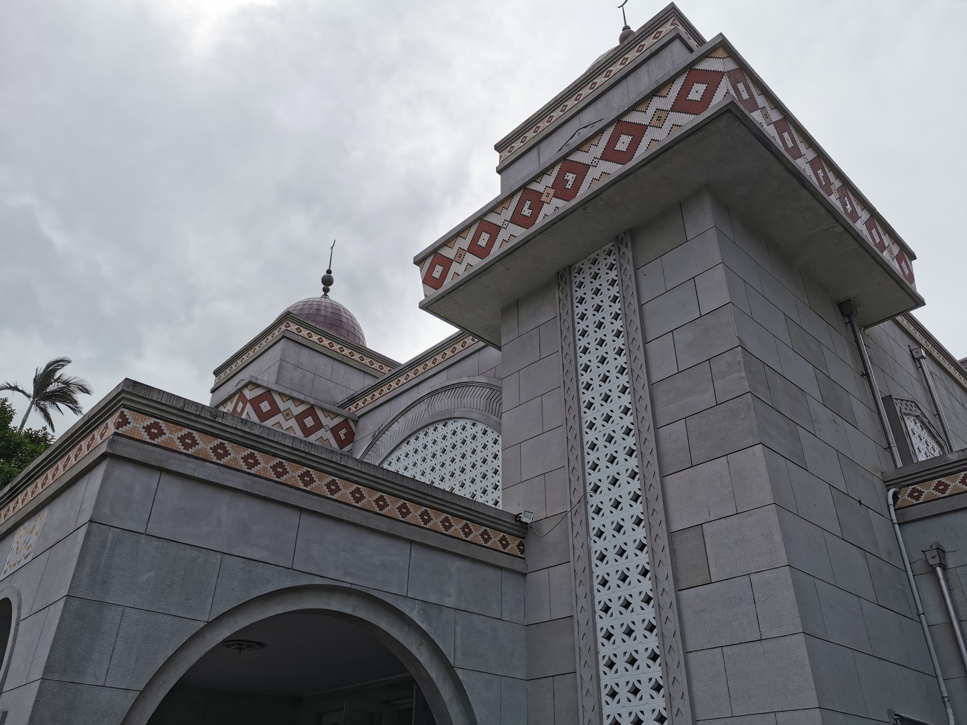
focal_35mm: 27
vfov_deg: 51.4
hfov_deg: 65.3
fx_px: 754
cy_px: 362
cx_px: 484
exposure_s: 1/14286
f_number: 1.6
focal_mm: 5.56
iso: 50
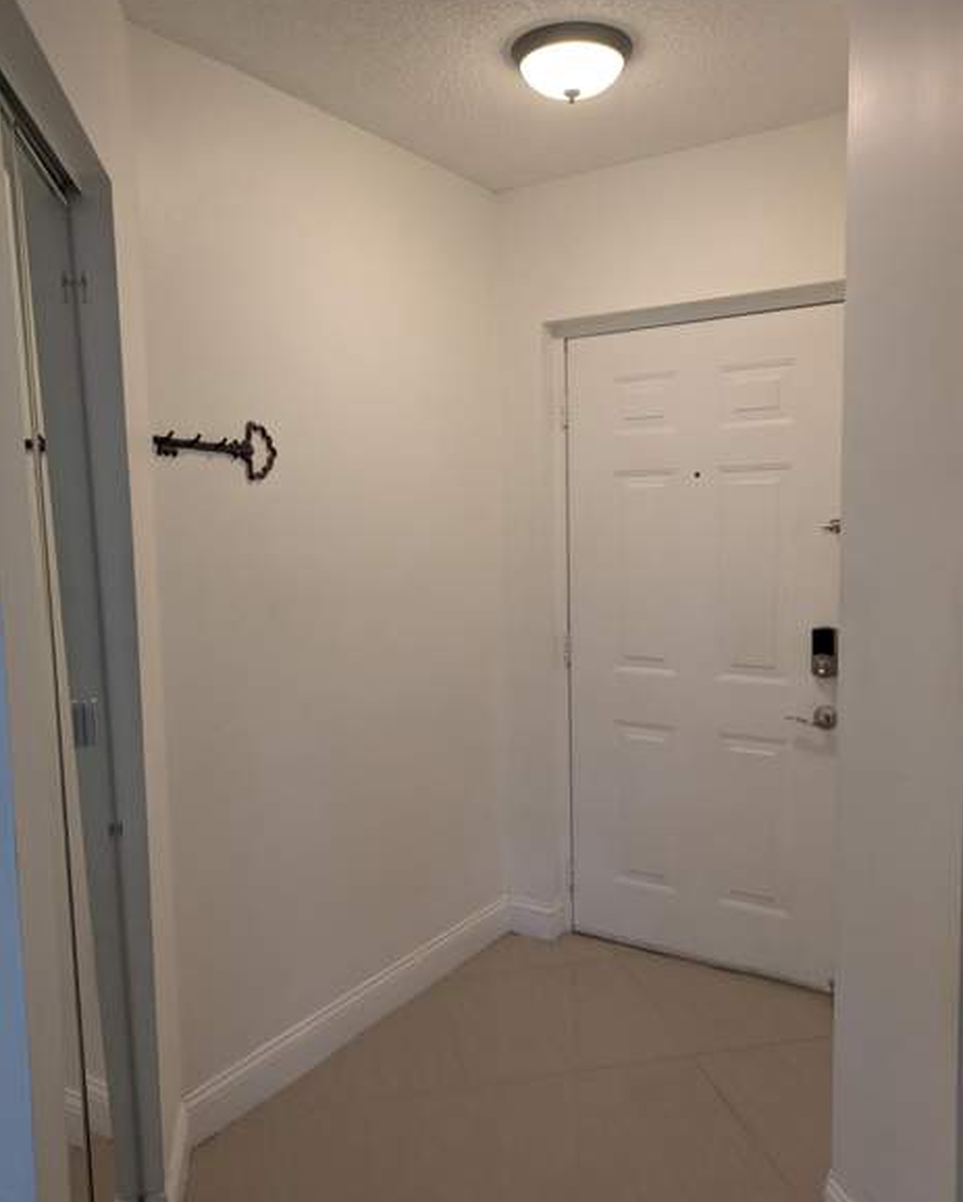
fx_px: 961
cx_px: 497
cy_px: 603
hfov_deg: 53.2
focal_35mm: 27
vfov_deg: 64.0
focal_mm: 5.43
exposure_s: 1/30
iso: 60
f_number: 1.89
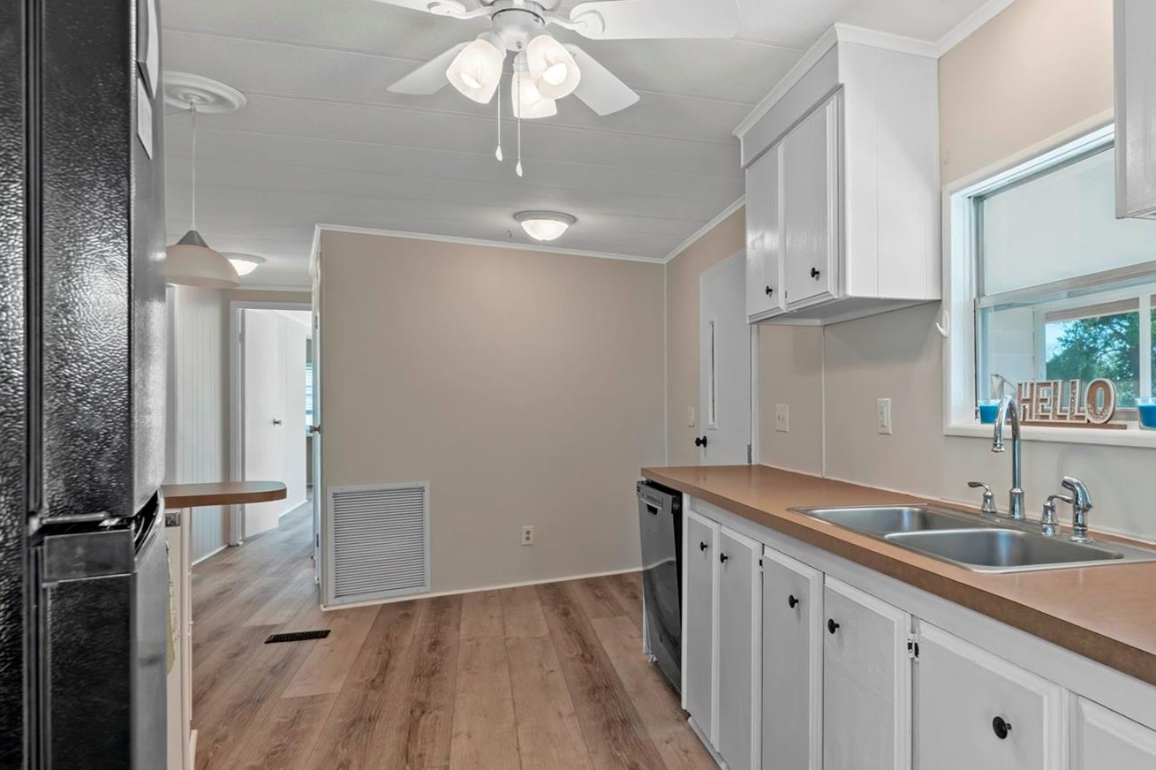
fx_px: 706
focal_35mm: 22
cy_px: 417
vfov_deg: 57.1
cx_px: 694
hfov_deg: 77.7
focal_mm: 12
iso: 800
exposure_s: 1/4
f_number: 9.5
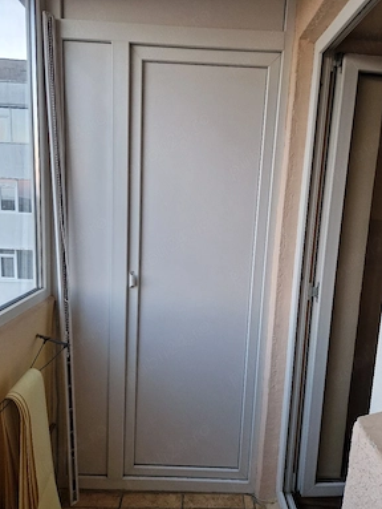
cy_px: 264
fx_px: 353
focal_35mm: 24
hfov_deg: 56.9
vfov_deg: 71.5
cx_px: 194
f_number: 1.8
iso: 160
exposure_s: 1/100
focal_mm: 5.4
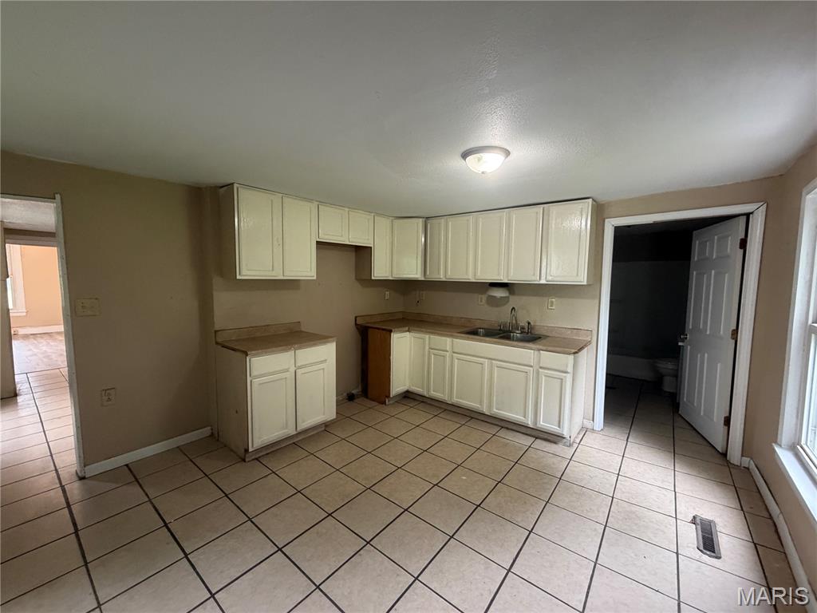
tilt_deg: -4.6
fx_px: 330
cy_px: 306
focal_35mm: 14
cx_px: 408
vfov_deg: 85.7
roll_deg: +0.4
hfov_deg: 102.1
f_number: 2.2
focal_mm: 2.22
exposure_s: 1/60
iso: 320
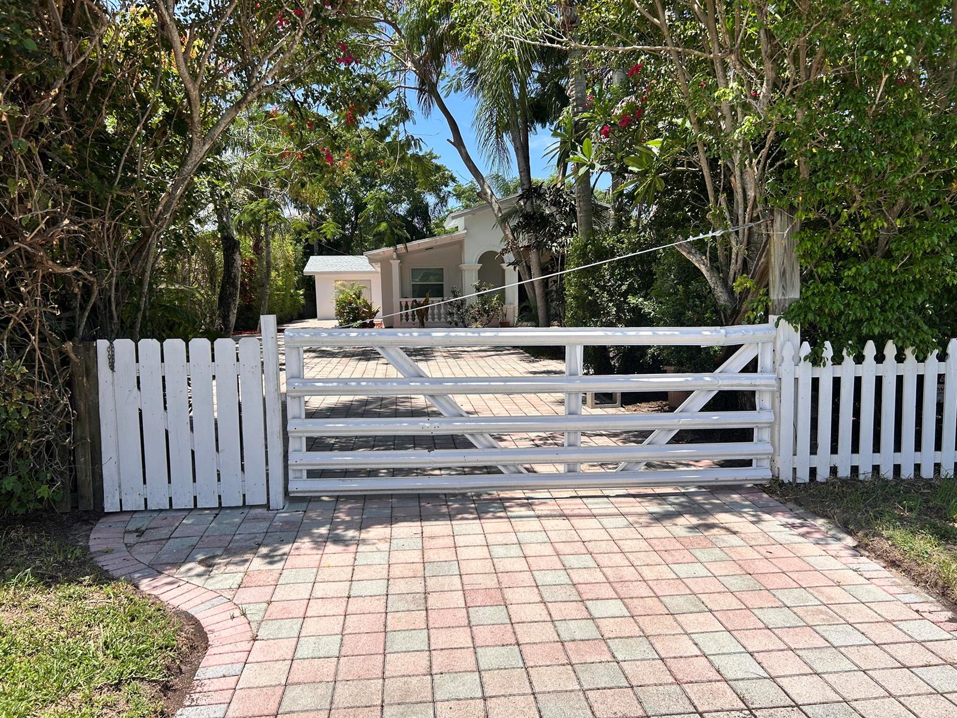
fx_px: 719
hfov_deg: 67.3
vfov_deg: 53.1
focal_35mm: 26
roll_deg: +1.0
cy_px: 359
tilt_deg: -6.3
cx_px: 478
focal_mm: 5.7
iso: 50
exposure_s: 1/5076
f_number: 1.5
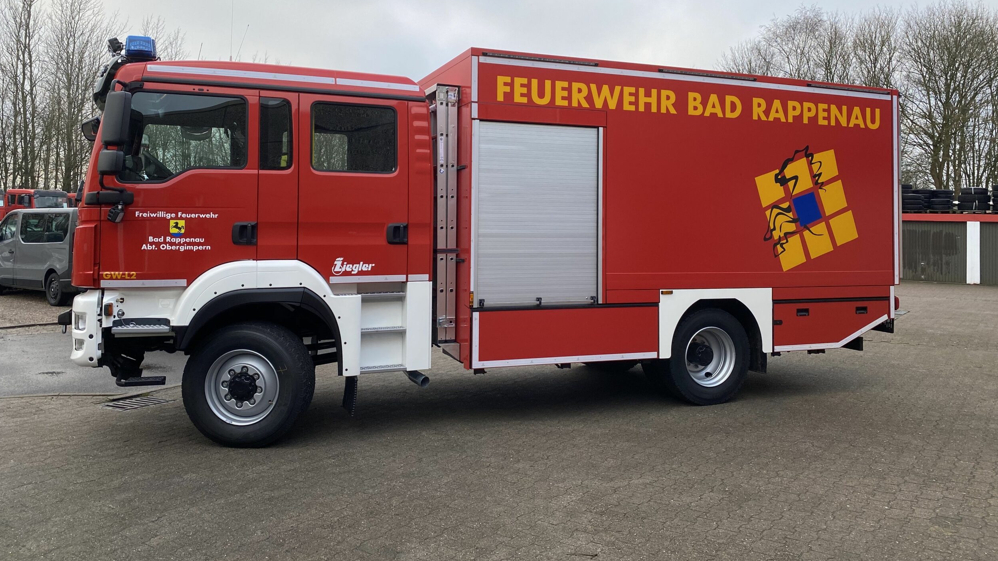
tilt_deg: +1.9
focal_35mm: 29
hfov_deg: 66.1
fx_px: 767
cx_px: 502
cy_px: 213
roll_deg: -0.4
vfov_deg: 39.9
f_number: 1.8
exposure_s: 1/364
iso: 32
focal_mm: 4.25
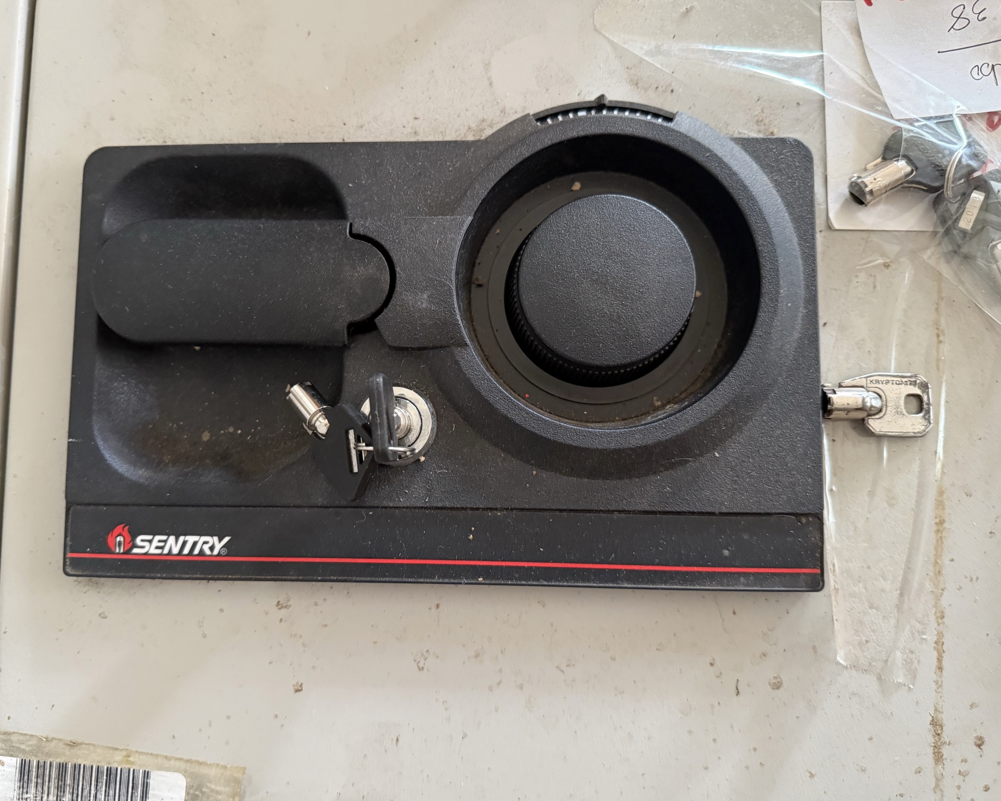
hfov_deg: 65.9
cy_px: 397
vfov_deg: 54.9
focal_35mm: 26
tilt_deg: -83.7
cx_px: 452
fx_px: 770
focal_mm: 6.76
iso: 500
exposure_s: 1/60
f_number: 1.78
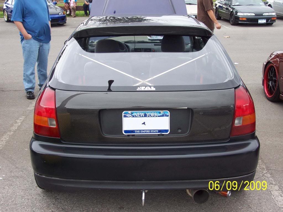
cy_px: 106
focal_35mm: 51
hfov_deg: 37.5
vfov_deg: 28.6
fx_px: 417
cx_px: 142
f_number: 3.2
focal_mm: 8.5
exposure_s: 1/60
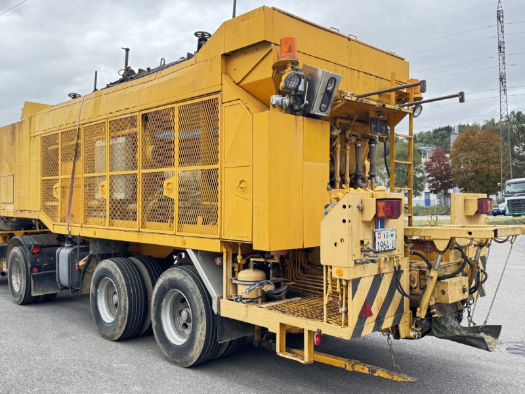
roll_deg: +2.1
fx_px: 364
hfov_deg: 71.6
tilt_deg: +0.6
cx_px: 262
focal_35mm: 24
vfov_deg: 56.8
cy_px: 197
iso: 80
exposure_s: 1/362
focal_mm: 6.76
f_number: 1.78
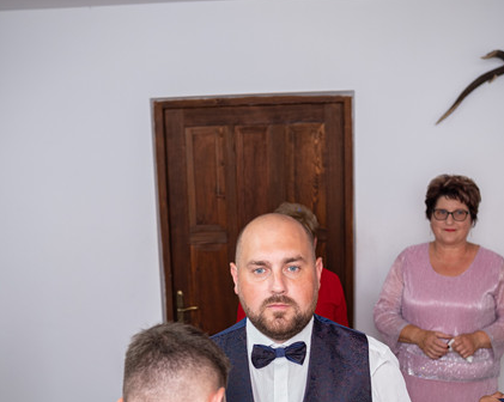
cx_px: 251
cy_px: 300
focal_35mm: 50
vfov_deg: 29.7
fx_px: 745
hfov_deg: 37.4
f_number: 2.2
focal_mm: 23
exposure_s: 1/125
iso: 400
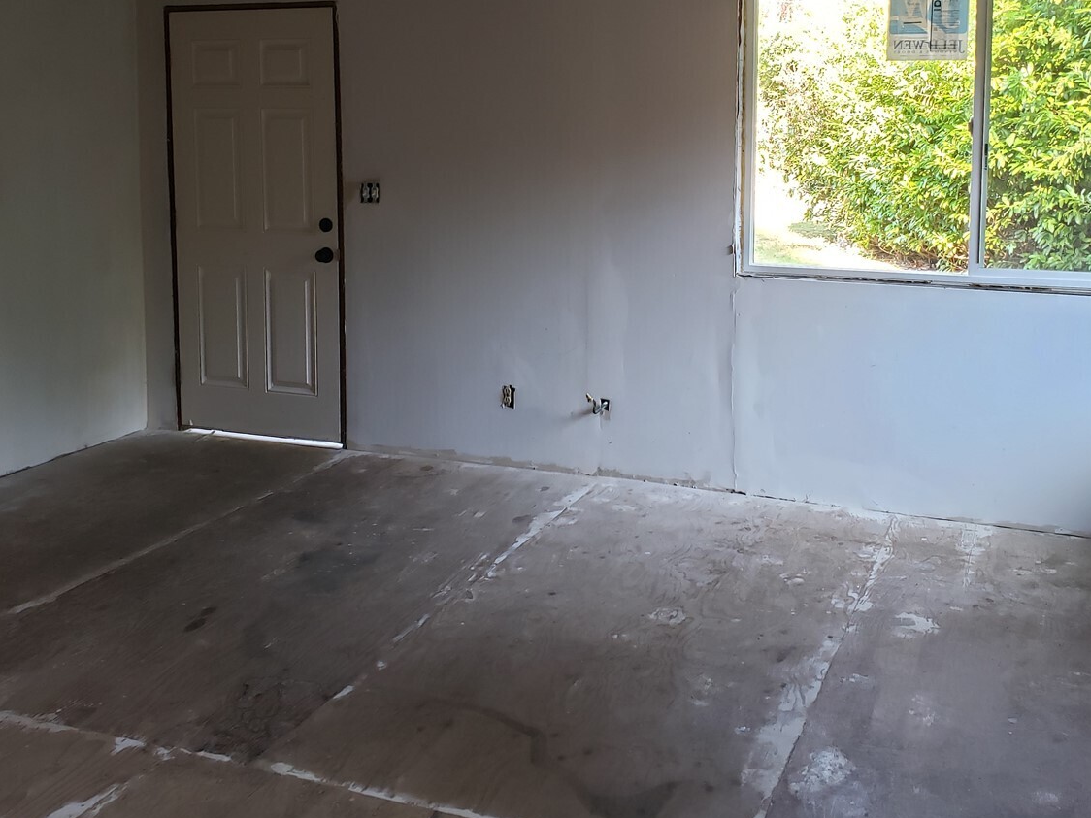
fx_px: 1166
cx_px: 620
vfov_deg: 38.1
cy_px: 248
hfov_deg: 50.0
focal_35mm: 37
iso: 250
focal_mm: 4.3
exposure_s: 1/33
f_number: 2.4
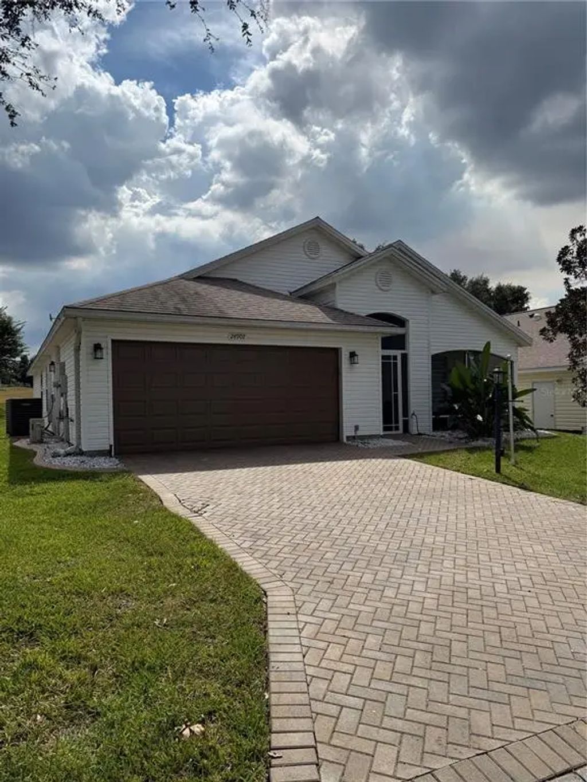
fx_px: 543
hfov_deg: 56.8
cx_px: 294
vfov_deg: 71.6
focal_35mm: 24
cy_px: 391
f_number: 1.78
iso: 80
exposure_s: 1/8130
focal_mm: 6.76
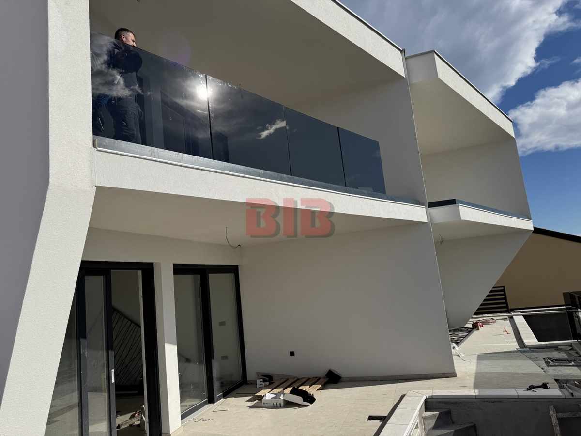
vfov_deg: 56.8
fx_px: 403
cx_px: 290
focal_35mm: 24
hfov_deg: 71.6
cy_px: 218
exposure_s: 1/10417
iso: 80
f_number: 1.78
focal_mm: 6.76
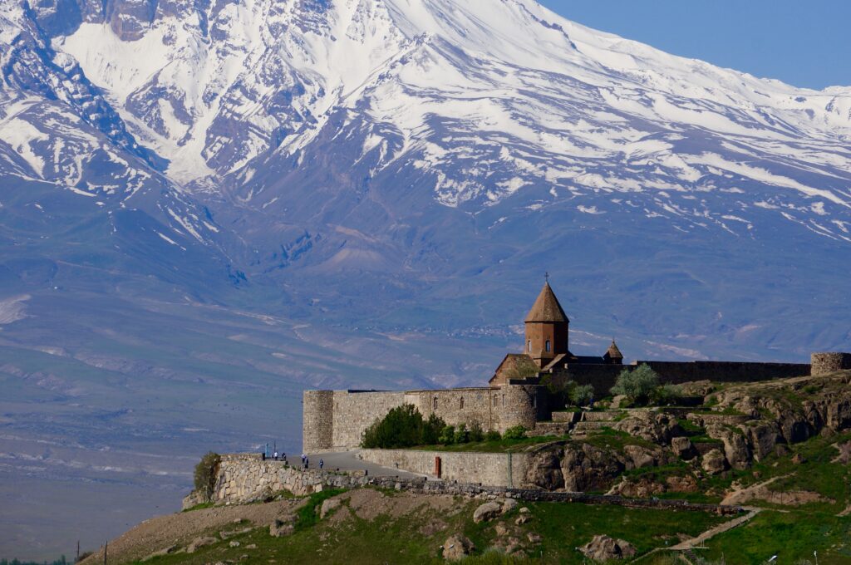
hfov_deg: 8.3
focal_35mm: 248
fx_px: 5843
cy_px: 282
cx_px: 426
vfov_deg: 5.5
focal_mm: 165
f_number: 10
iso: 100
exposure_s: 1/400
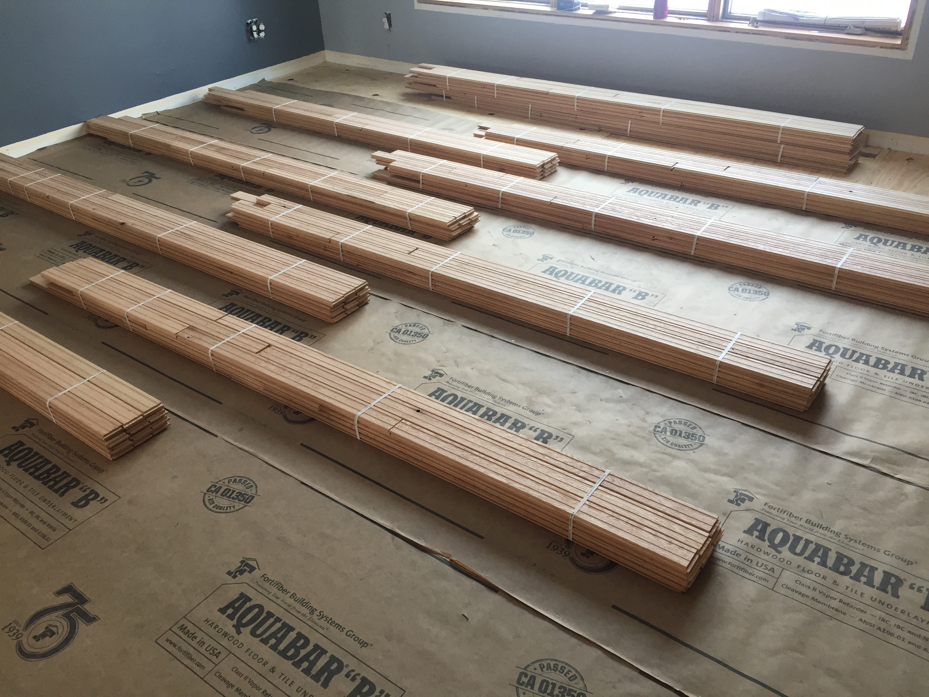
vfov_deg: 48.2
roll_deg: +2.0
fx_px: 778
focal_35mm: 29
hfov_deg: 61.7
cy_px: 348
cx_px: 464
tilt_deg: -33.4
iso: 32
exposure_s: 1/40
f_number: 2.2
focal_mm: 4.15
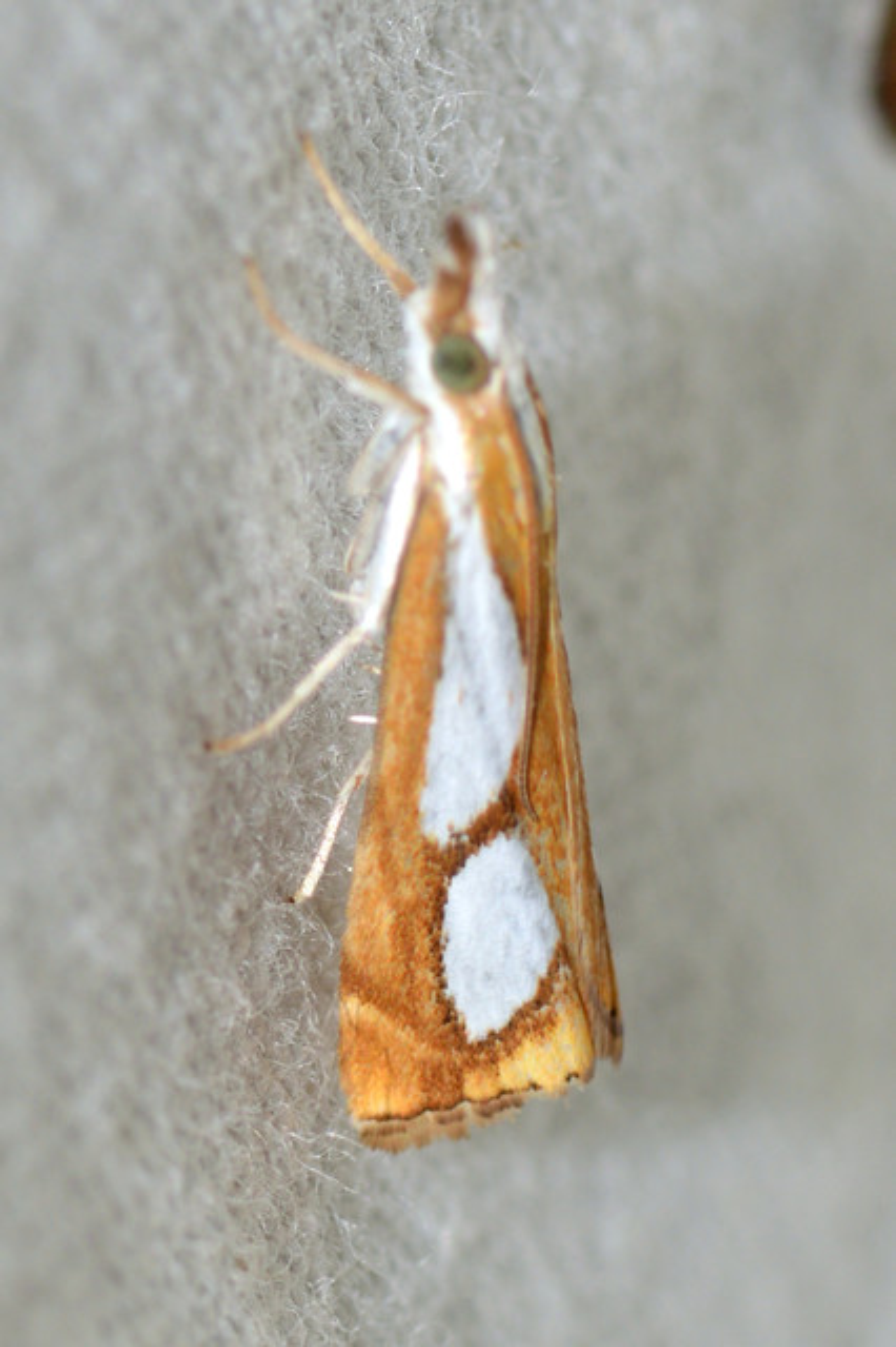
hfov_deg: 9.1
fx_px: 5606
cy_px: 674
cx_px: 448
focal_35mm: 150
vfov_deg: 13.7
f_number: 18
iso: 100
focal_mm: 100
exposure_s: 1/200
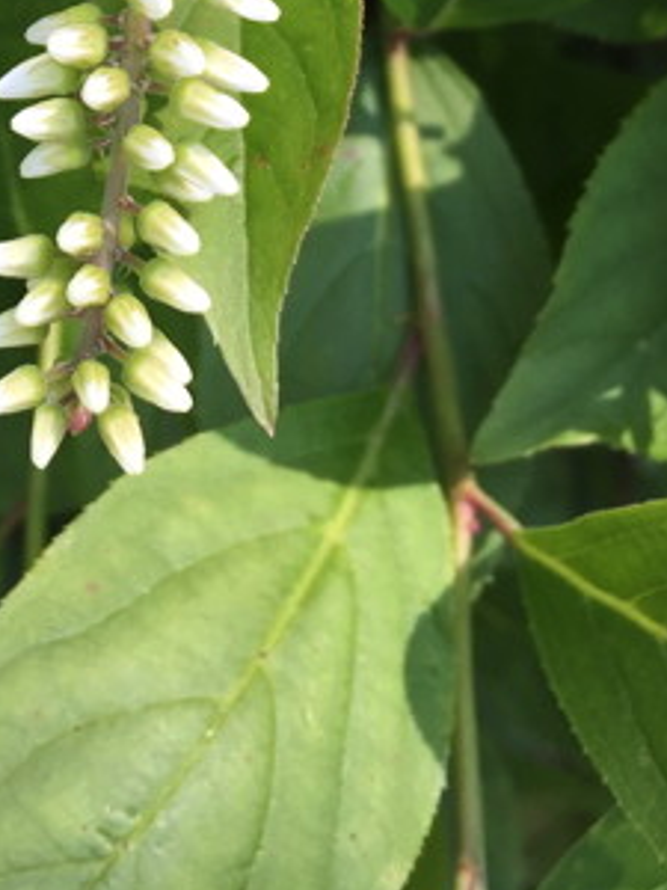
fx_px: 2030
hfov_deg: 17.9
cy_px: -116
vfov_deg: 23.1
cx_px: -98
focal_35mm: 79
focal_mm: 4.15
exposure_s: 1/120
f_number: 2.2
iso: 32
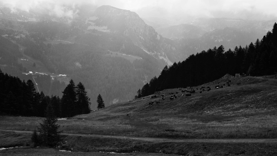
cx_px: 139
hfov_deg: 36.6
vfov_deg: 21.1
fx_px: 419
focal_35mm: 57
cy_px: 75
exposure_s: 1/125
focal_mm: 54
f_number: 9
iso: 100
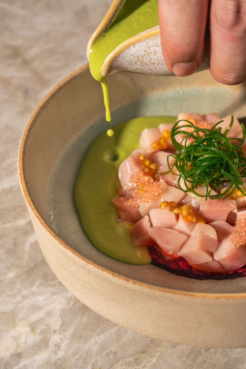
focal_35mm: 70
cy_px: 184
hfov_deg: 19.5
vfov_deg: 28.8
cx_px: 123
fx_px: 717
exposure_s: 1/50
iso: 250
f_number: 13
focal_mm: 70
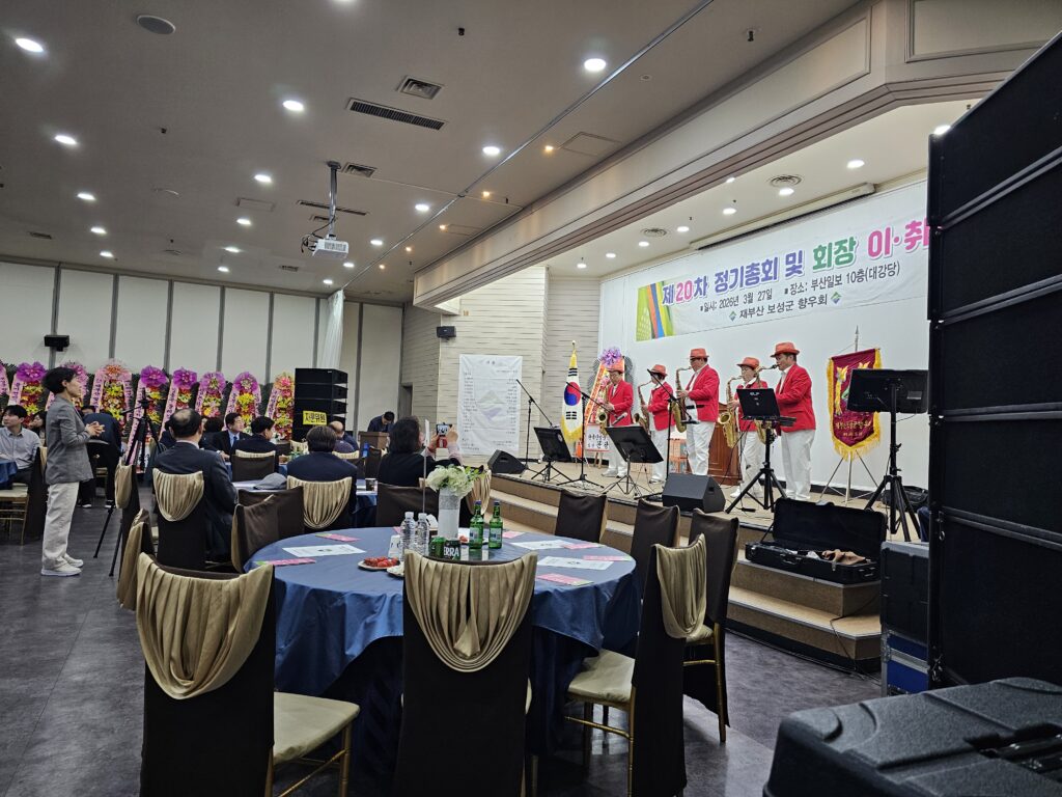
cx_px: 531
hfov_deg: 73.9
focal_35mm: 23
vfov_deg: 58.9
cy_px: 398
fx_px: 706
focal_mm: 6.3
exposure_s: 1/120
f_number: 1.7
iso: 250
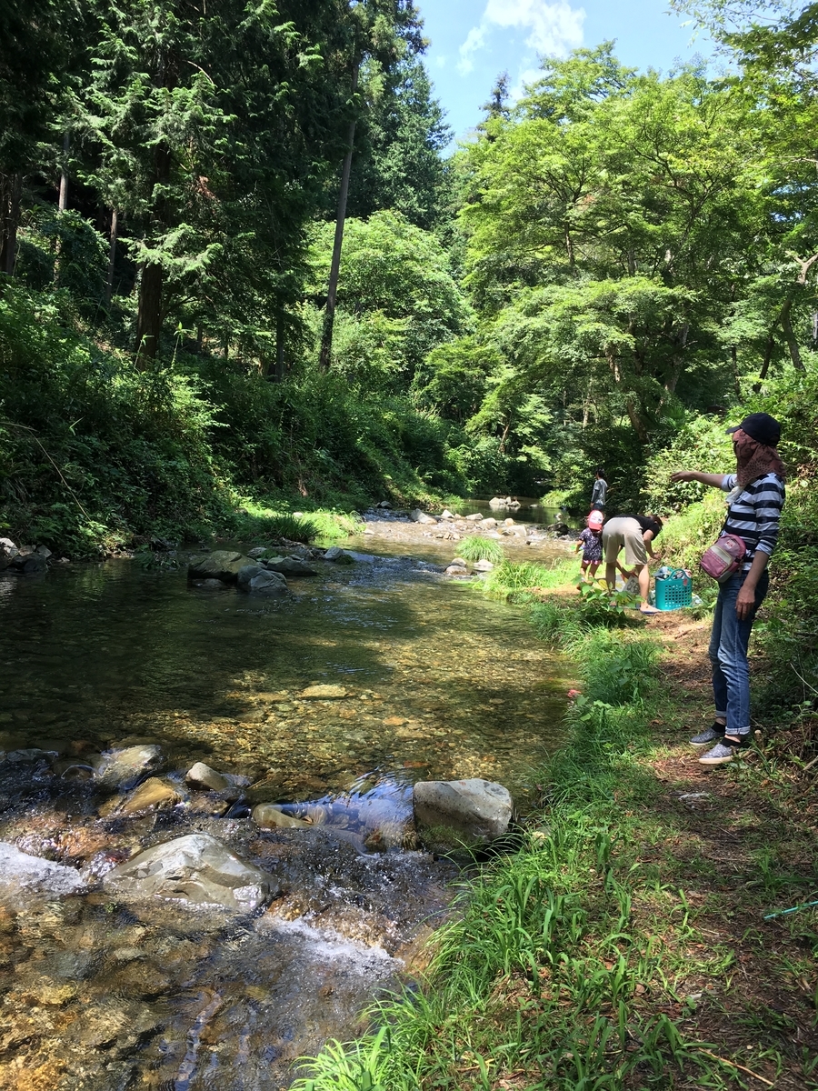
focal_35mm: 29
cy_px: 546
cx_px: 409
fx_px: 914
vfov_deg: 61.7
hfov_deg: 48.2
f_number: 2.2
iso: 25
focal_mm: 4.15
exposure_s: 1/194
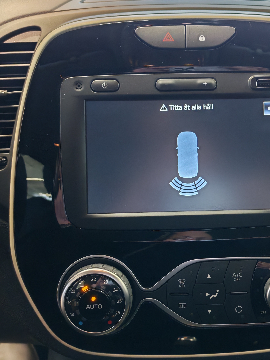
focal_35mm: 45
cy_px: 183
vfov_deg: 42.1
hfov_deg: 31.6
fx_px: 468
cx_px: 200
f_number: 1.9
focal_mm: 6.12
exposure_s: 1/100
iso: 1169
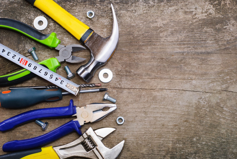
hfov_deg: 27.0
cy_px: 80
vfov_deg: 18.2
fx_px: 494
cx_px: 118
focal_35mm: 75
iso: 100
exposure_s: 1/200
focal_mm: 50
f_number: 7.1
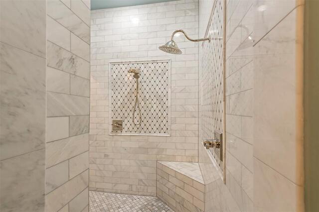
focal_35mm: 16
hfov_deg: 96.8
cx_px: 160
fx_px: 142
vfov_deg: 73.7
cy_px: 106
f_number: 9
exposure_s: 1/10
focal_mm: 16
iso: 400
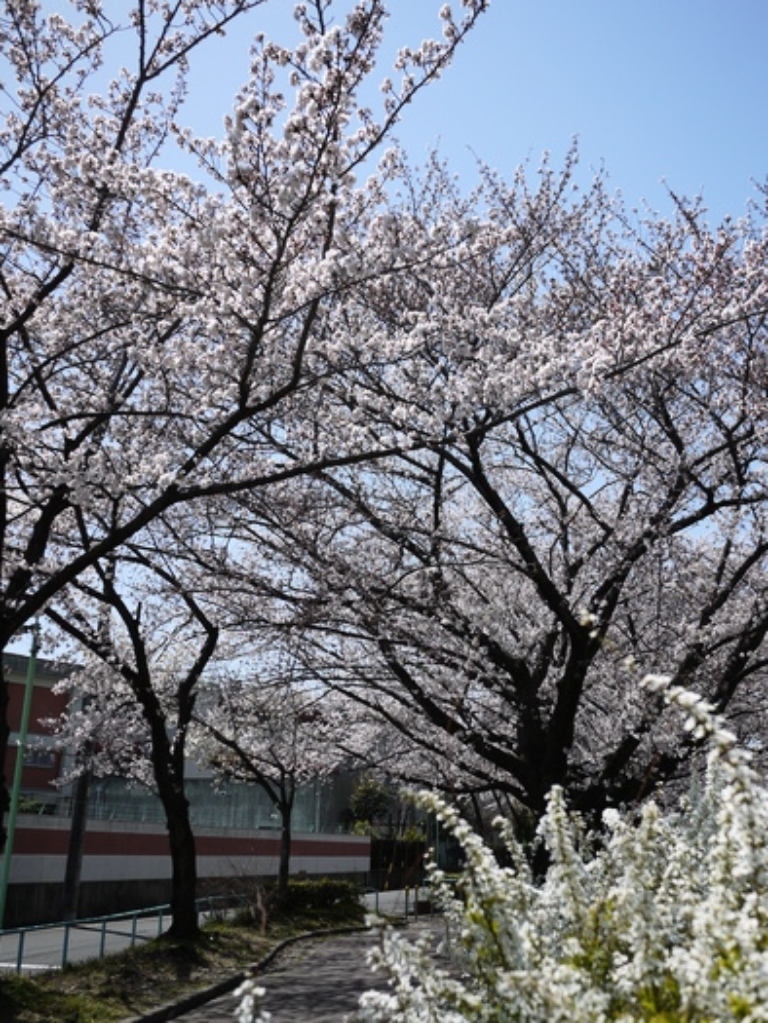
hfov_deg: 44.1
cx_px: 433
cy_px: 536
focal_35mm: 32
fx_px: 946
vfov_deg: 56.8
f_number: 3.5
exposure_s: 1/1600
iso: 100
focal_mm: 14
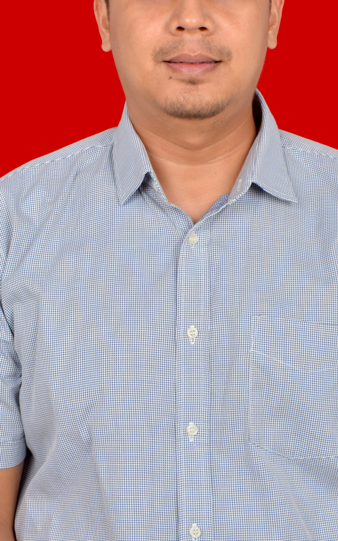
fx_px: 1371
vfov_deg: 22.2
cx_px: 196
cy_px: 191
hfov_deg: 14.1
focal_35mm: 93
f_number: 13
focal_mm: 40
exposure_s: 1/125
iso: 200
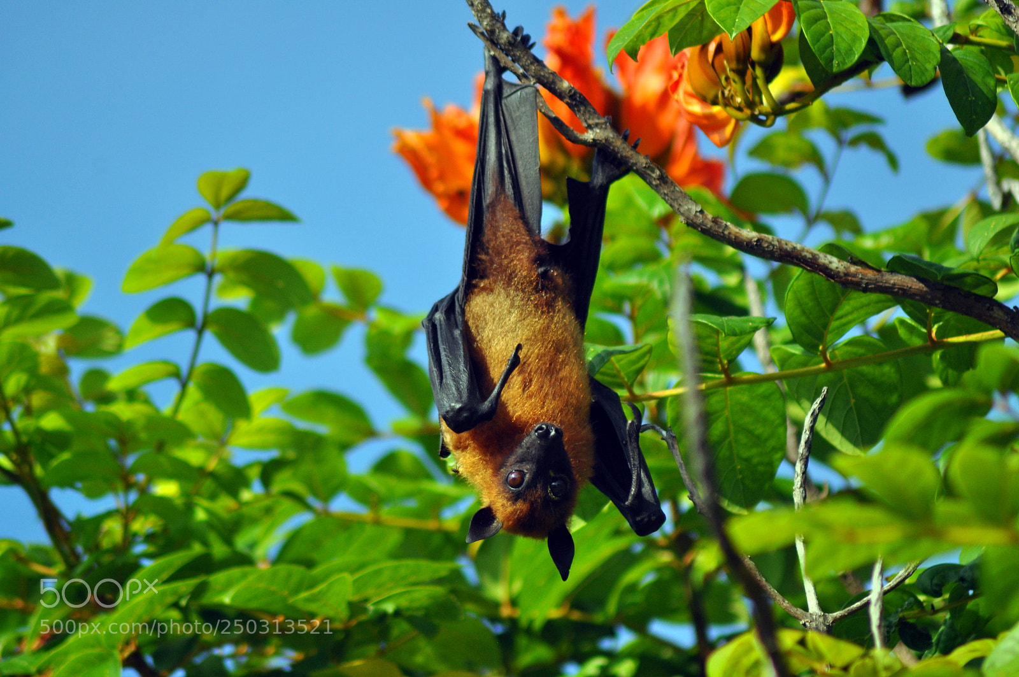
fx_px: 12723
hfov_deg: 4.6
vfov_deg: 3.0
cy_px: 338
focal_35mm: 450
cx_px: 510
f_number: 5.6
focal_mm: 300
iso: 400
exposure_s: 1/1600
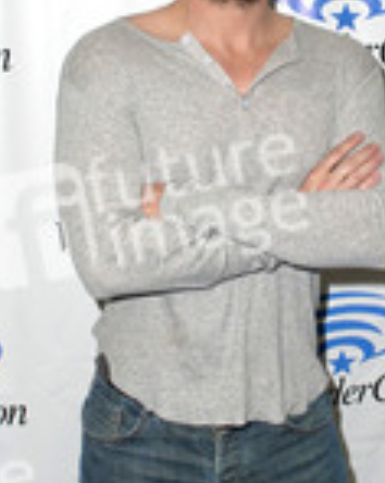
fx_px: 871
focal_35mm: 61
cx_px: 237
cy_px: 375
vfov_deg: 30.4
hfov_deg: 24.9
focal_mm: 24
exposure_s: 1/400
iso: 400
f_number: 4.5
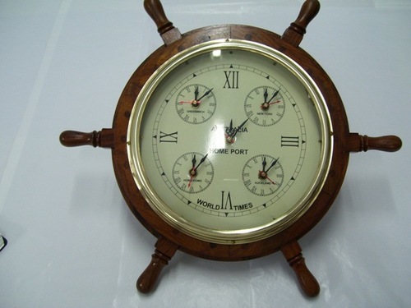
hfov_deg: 50.1
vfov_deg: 38.7
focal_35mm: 37
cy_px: 154
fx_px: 439
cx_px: 206
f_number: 2.7
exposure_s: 1/15
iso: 160
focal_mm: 6
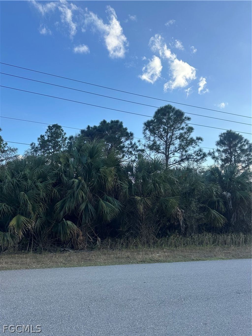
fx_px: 233
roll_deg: -3.0
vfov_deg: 71.6
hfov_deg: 56.8
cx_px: 126
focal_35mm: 24
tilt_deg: +10.7
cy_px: 168
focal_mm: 6.86
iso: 80
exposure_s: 1/1949
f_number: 1.78
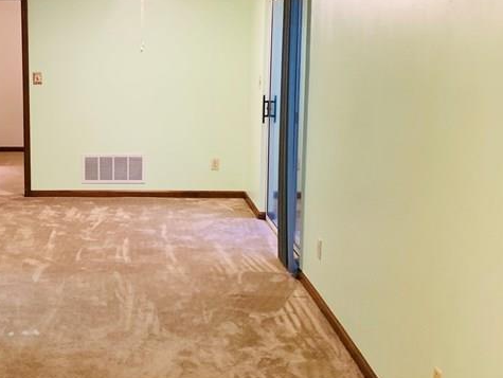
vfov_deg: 26.1
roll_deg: +0.6
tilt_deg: -8.5
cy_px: 163
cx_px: 90
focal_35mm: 56
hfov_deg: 33.2
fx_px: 814
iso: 250
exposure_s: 1/60
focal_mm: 4.25
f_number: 1.8
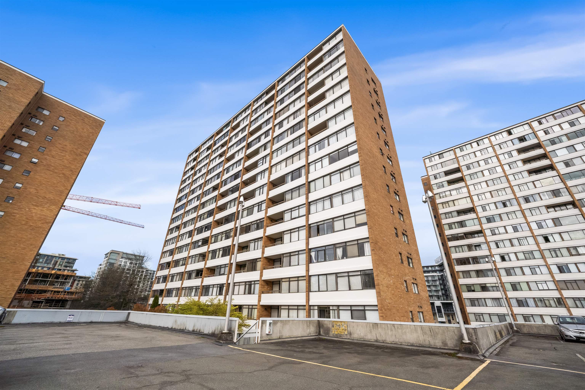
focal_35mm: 14
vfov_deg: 83.3
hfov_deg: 106.3
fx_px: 219
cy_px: 195
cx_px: 292
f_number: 9
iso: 250
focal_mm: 9
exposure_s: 1/1000
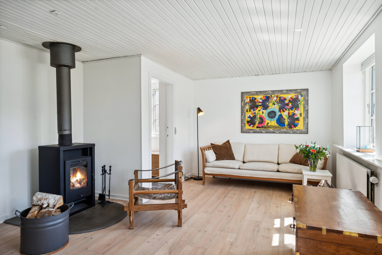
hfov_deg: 77.3
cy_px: 128
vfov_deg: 56.1
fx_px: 239
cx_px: 191
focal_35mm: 22
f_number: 8
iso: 200
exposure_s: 1/25
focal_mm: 22.5
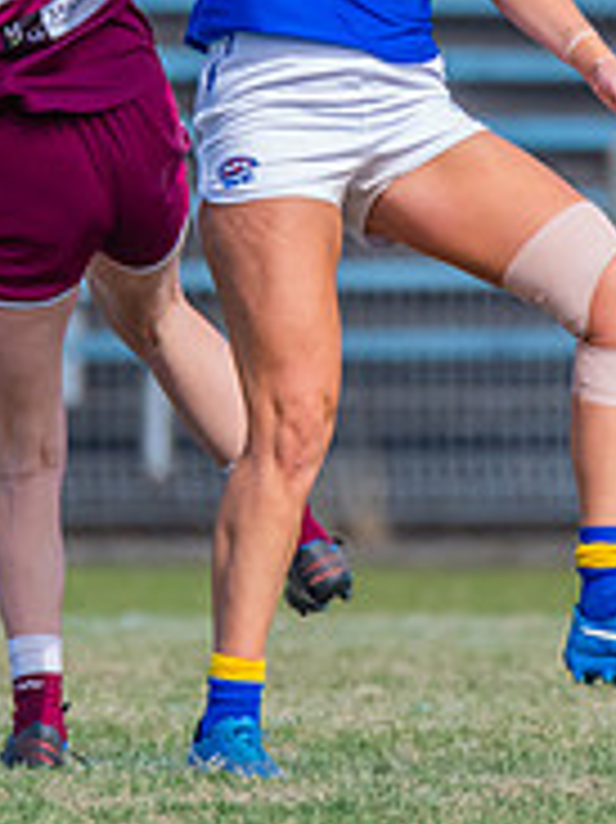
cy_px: -150
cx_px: 281
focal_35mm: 2568
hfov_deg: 0.6
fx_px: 61002
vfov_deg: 0.8
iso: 800
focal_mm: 600
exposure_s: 1/1600
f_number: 7.1
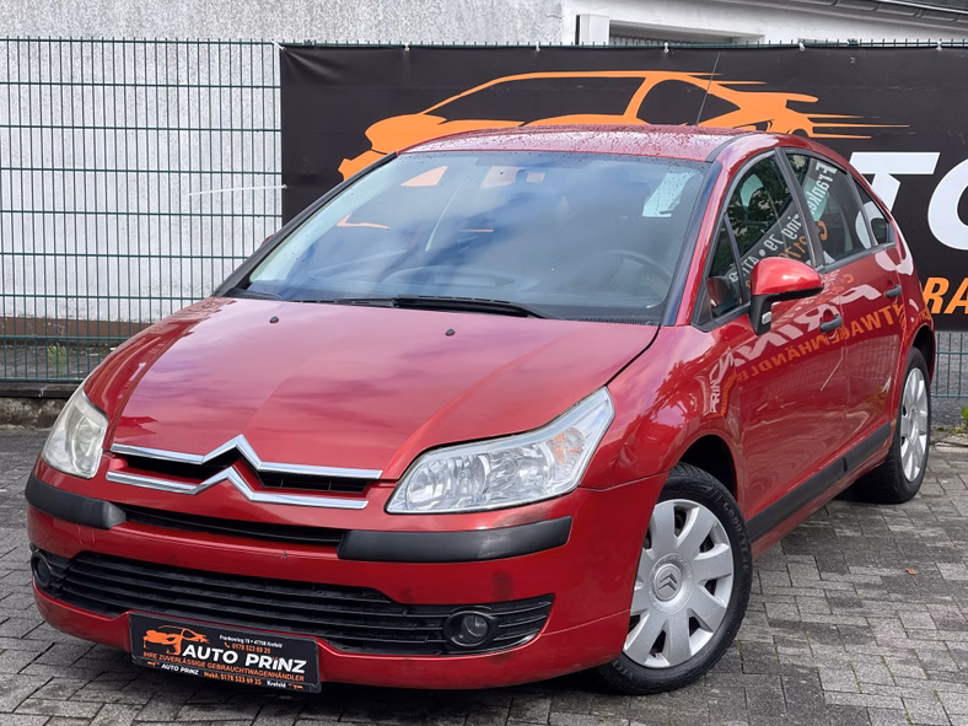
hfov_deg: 29.8
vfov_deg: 22.6
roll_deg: -0.3
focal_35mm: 65
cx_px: 490
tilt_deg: -7.1
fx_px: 1818
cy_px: 367
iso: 32
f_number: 2.2
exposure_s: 1/428
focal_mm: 7.5
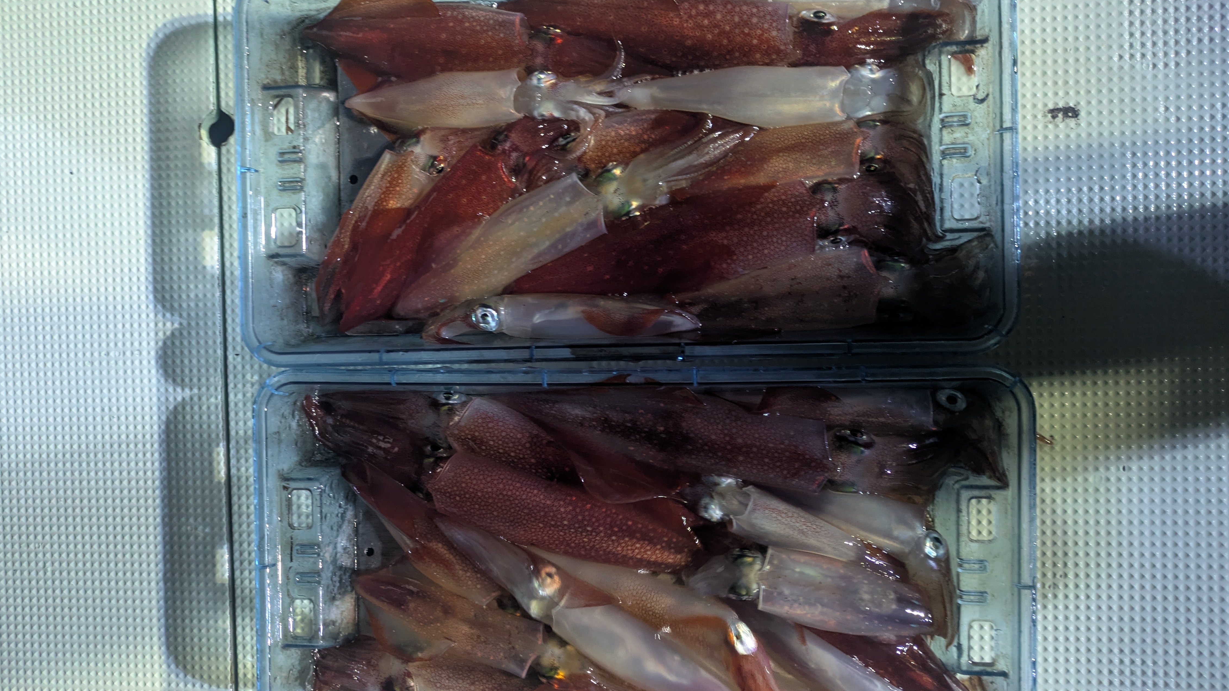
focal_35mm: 28
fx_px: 912
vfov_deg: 41.5
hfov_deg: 67.9
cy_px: 357
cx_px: 626
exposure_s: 1/30
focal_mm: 5.43
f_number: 1.89
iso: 409
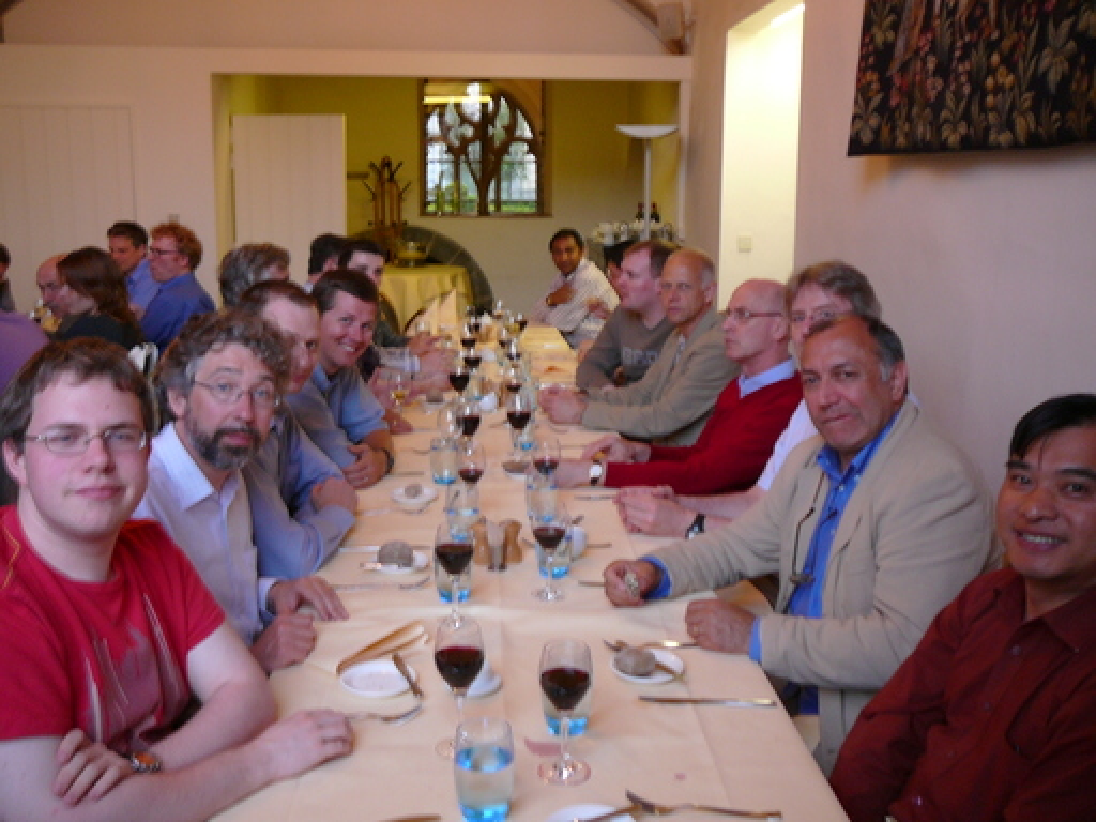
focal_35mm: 35
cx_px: 548
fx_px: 1108
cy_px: 411
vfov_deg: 40.7
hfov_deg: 52.6
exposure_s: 1/8
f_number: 2.8
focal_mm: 5.2
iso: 80
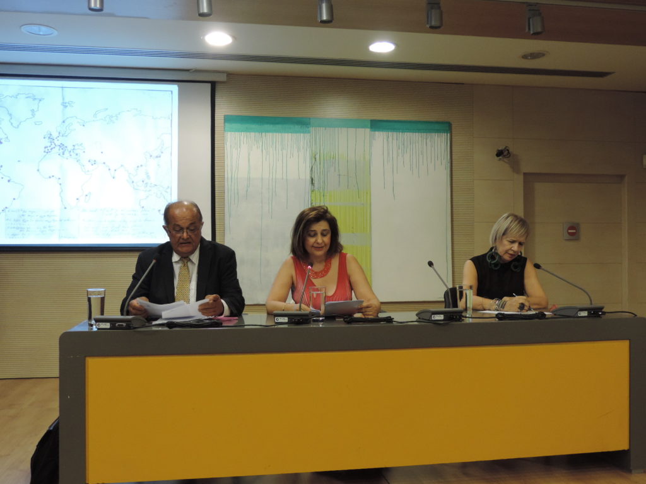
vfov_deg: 40.7
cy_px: 242
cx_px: 323
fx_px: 653
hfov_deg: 52.6
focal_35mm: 35
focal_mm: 6.2
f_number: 3.3
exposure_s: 1/40
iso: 400
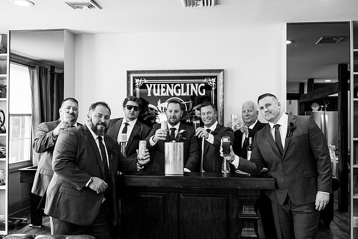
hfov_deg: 54.9
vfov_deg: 38.2
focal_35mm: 35
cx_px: 179
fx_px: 345
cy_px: 118
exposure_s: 1/60
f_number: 4
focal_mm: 34
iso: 500
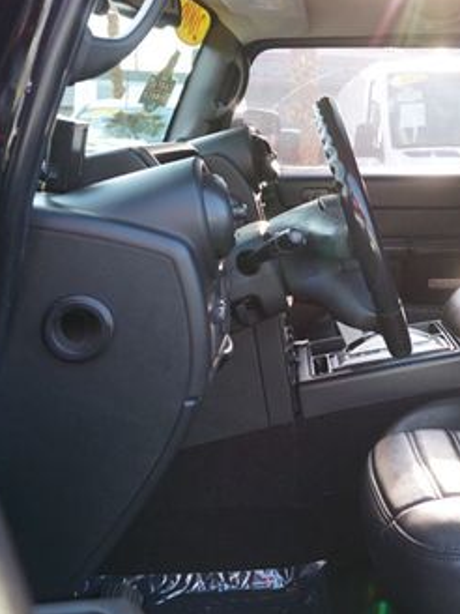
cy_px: 286
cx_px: 398
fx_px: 797
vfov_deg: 42.1
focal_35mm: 45
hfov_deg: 31.0
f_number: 4
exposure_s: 1/60
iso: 125
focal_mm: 16
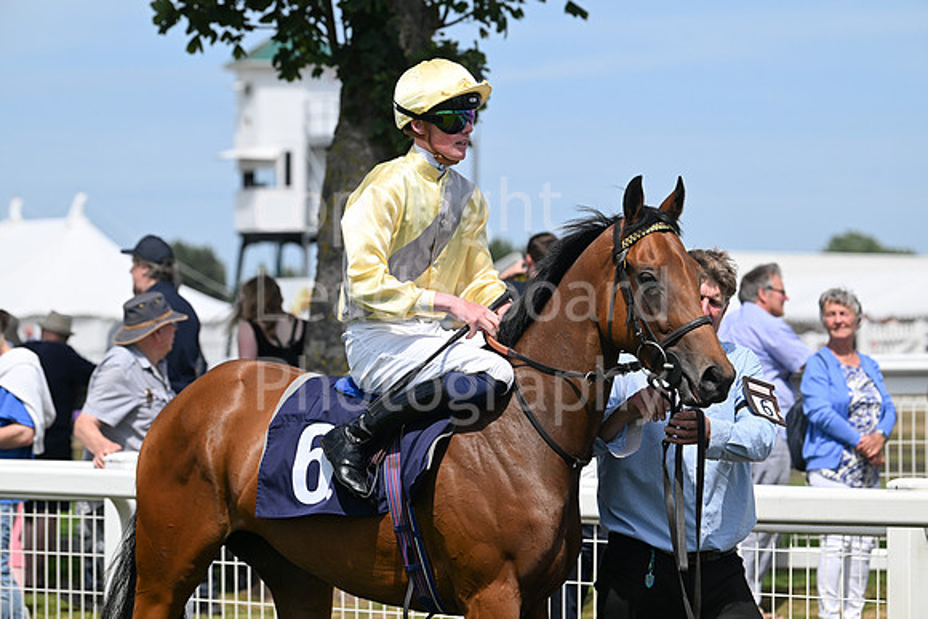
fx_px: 4125
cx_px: 464
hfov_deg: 12.8
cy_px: 310
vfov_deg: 8.6
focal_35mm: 160
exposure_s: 1/3200
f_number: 5.6
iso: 400
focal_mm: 160
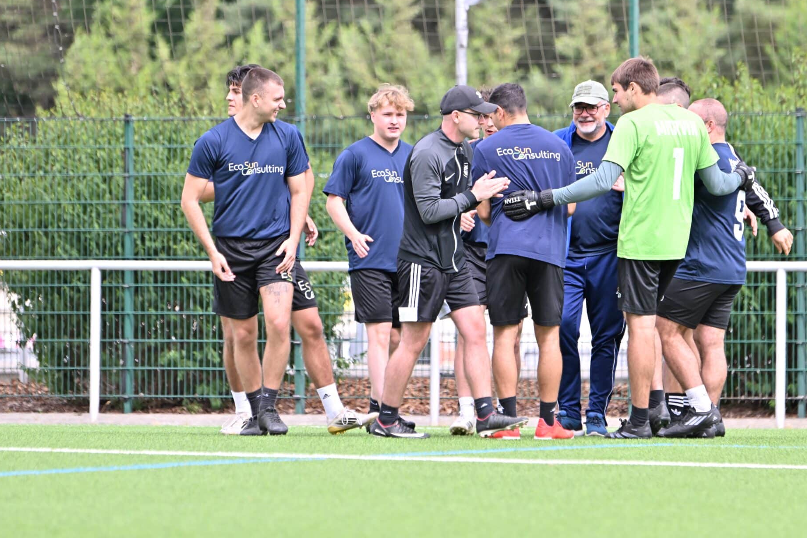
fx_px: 8539
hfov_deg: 5.4
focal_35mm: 381
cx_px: 440
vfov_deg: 3.6
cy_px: 239
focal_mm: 340
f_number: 5.6
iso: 1000
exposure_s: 1/1600
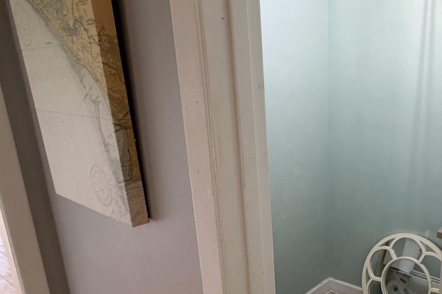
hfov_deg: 60.2
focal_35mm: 27
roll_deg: -1.7
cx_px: 372
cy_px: 184
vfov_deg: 47.5
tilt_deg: -13.0
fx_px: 332
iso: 400
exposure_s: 1/60
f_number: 2.2
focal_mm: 2.22
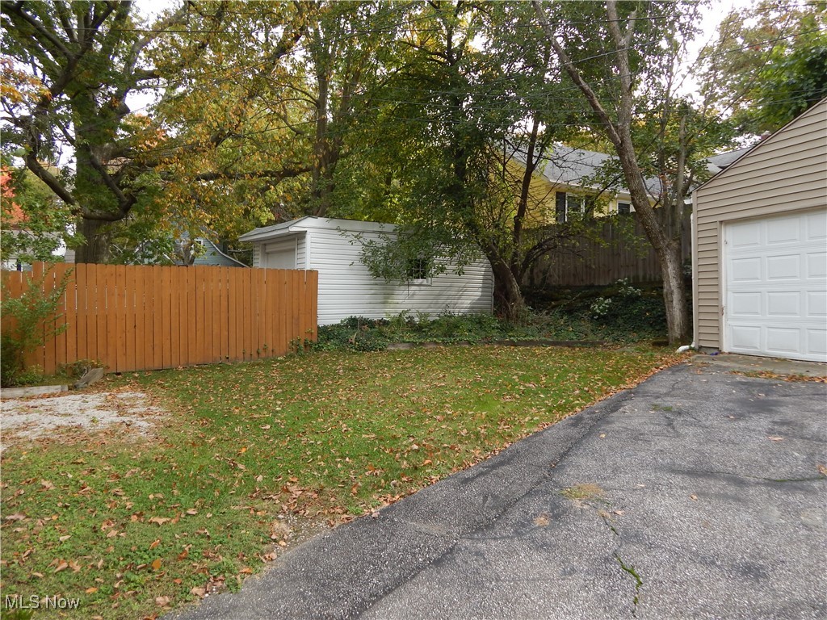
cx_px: 414
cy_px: 310
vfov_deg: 58.9
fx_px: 549
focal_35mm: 23
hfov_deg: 73.9
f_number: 3
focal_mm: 4
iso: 125
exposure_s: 1/320
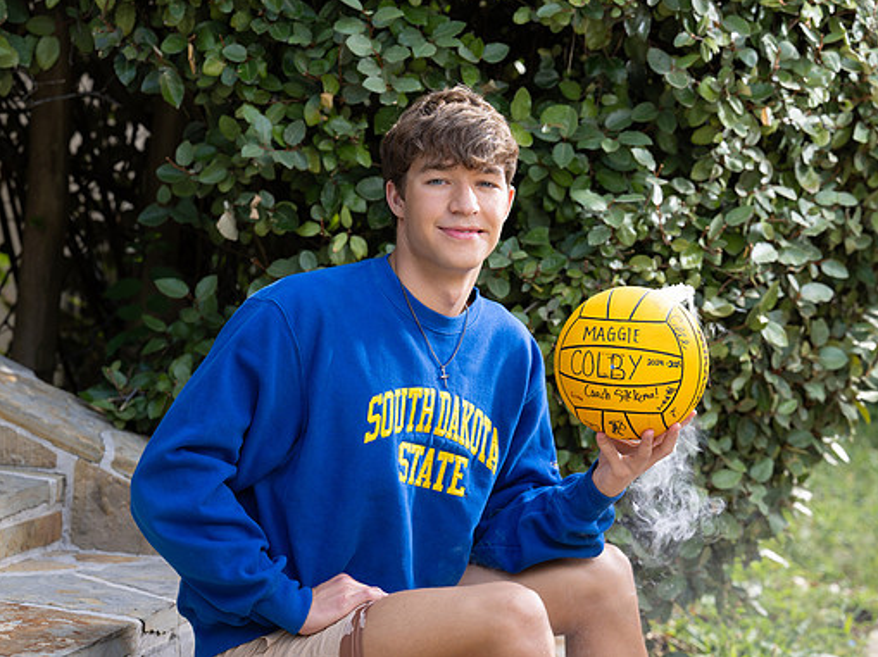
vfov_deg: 14.5
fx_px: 2585
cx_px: 428
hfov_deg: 19.3
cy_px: 325
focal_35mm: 102
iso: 100
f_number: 4.5
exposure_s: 1/200
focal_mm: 93
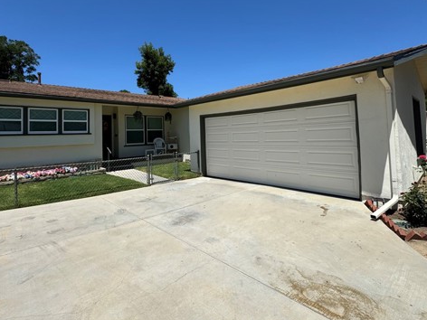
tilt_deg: +2.2
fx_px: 234
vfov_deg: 67.9
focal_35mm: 19
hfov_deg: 84.7
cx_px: 210
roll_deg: +1.5
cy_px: 126
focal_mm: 2.22
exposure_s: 1/2674
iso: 50
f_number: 2.2
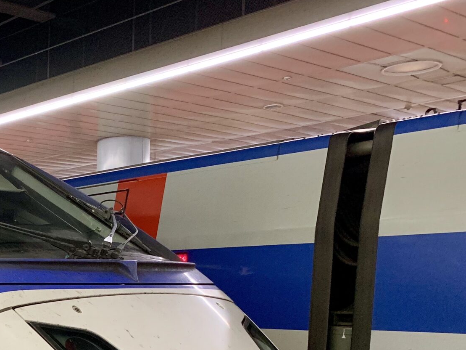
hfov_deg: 28.9
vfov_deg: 23.1
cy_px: 379
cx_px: -58
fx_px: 808
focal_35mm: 60
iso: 250
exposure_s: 1/60
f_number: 1.8
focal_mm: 4.25
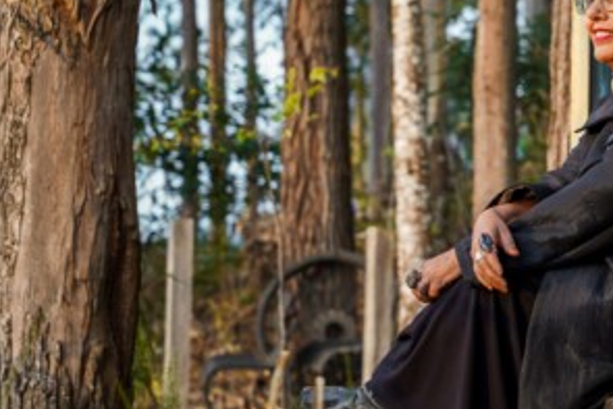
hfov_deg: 13.2
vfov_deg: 9.0
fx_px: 2599
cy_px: 112
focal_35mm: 153
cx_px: 696
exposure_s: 1/50
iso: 200
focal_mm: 56.2
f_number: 3.5
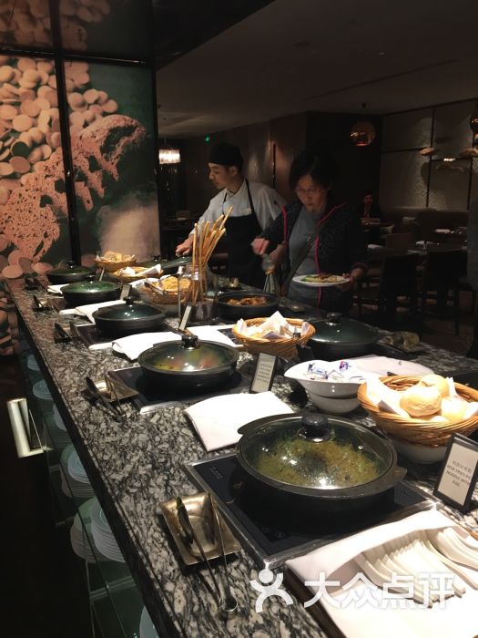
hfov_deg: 48.2
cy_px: 319
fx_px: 534
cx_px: 239
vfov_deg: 61.7
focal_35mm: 29
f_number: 2.2
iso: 100
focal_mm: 4.15
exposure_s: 1/33
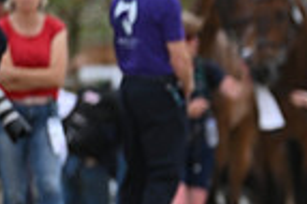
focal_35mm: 1625
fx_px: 13842
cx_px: 567
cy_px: 147
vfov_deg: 0.8
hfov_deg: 1.3
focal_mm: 400
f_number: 5.6
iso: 560
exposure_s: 1/1600
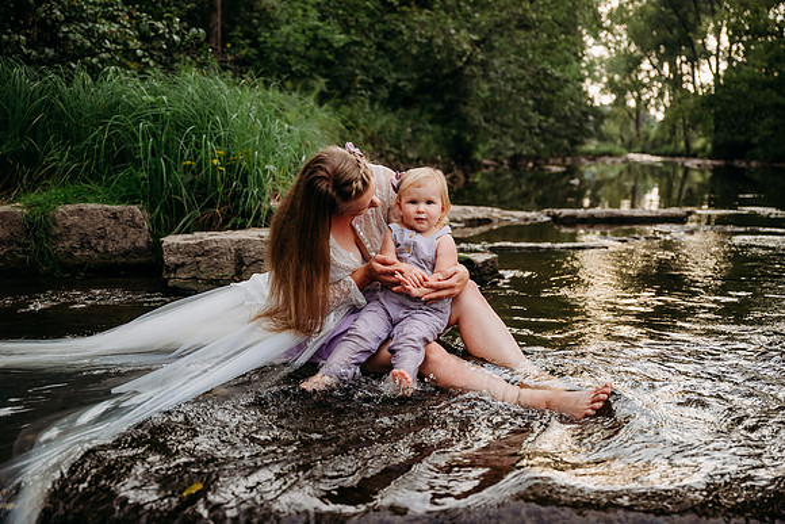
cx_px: 392
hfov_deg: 51.9
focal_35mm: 37
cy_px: 262
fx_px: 807
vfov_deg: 36.0
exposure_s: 1/1600
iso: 500
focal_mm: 37
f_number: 2.8
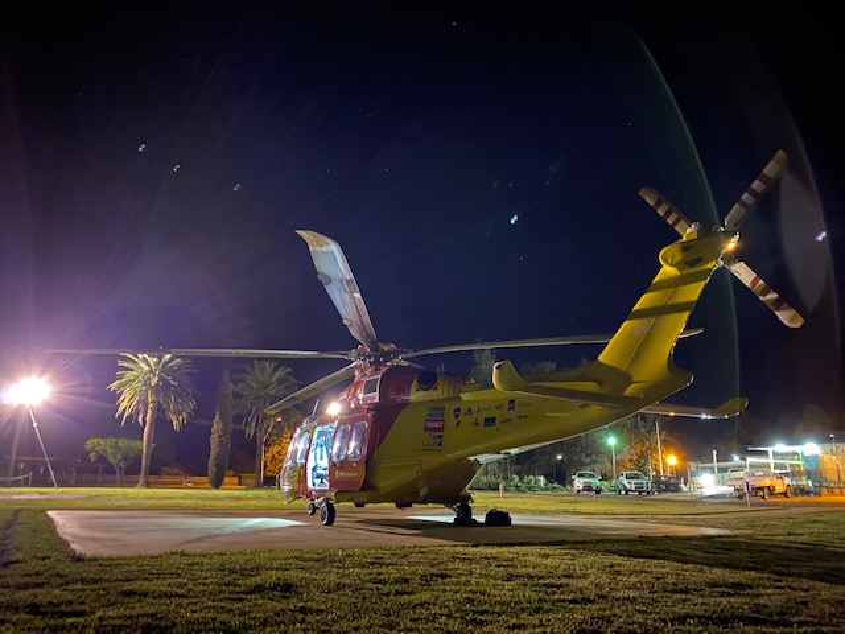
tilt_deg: +14.5
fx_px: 635
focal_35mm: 26
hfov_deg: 67.3
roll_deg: -1.1
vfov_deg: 53.1
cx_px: 422
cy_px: 317
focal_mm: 4.25
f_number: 1.8
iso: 1000
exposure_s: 1/2
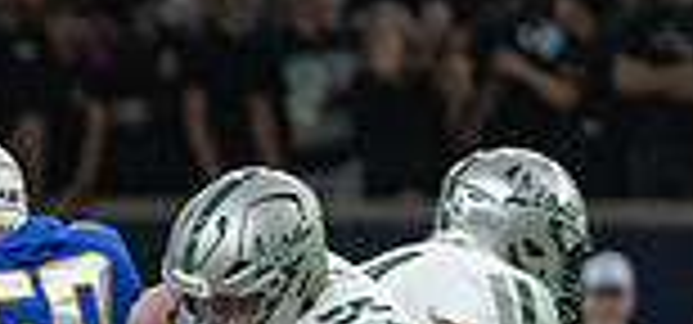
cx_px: -463
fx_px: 18705
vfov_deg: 1.0
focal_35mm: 1058
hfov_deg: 2.1
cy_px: 512
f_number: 2.8
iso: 4000
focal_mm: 200
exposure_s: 1/1250
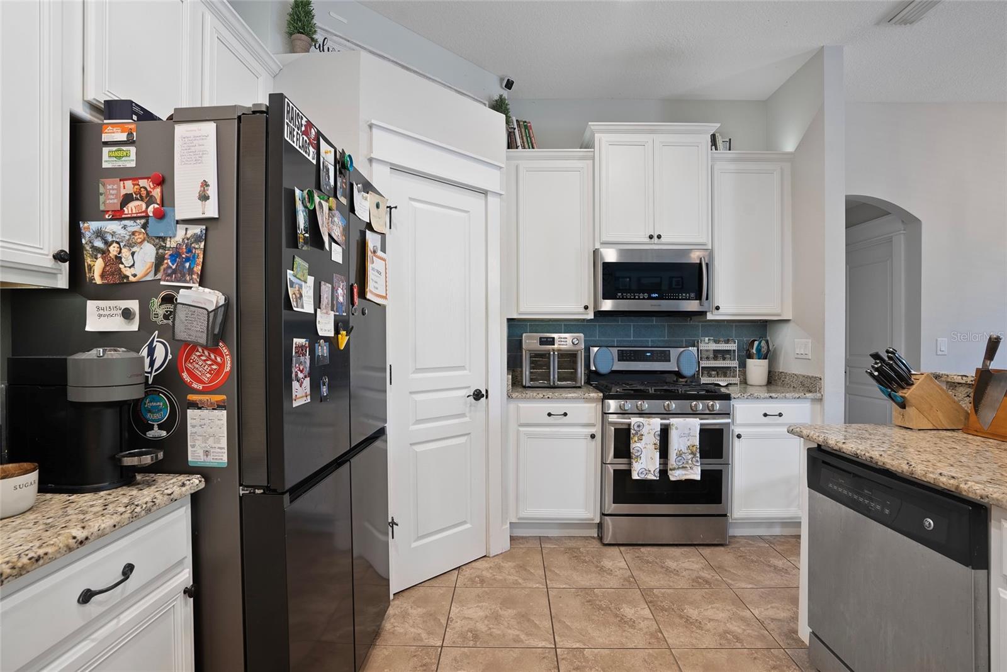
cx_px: 504
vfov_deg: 73.8
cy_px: 336
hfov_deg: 96.7
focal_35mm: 16
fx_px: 448
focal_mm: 16
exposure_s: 1/1.67
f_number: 8
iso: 400
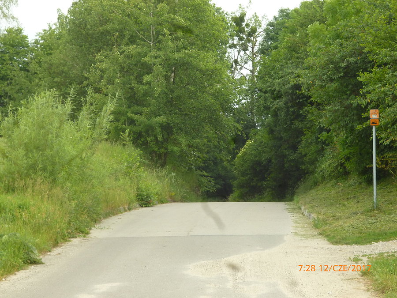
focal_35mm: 87
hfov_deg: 22.5
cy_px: 149
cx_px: 198
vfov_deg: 17.0
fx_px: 998
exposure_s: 1/100
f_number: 5.8
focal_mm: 15.5
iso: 200
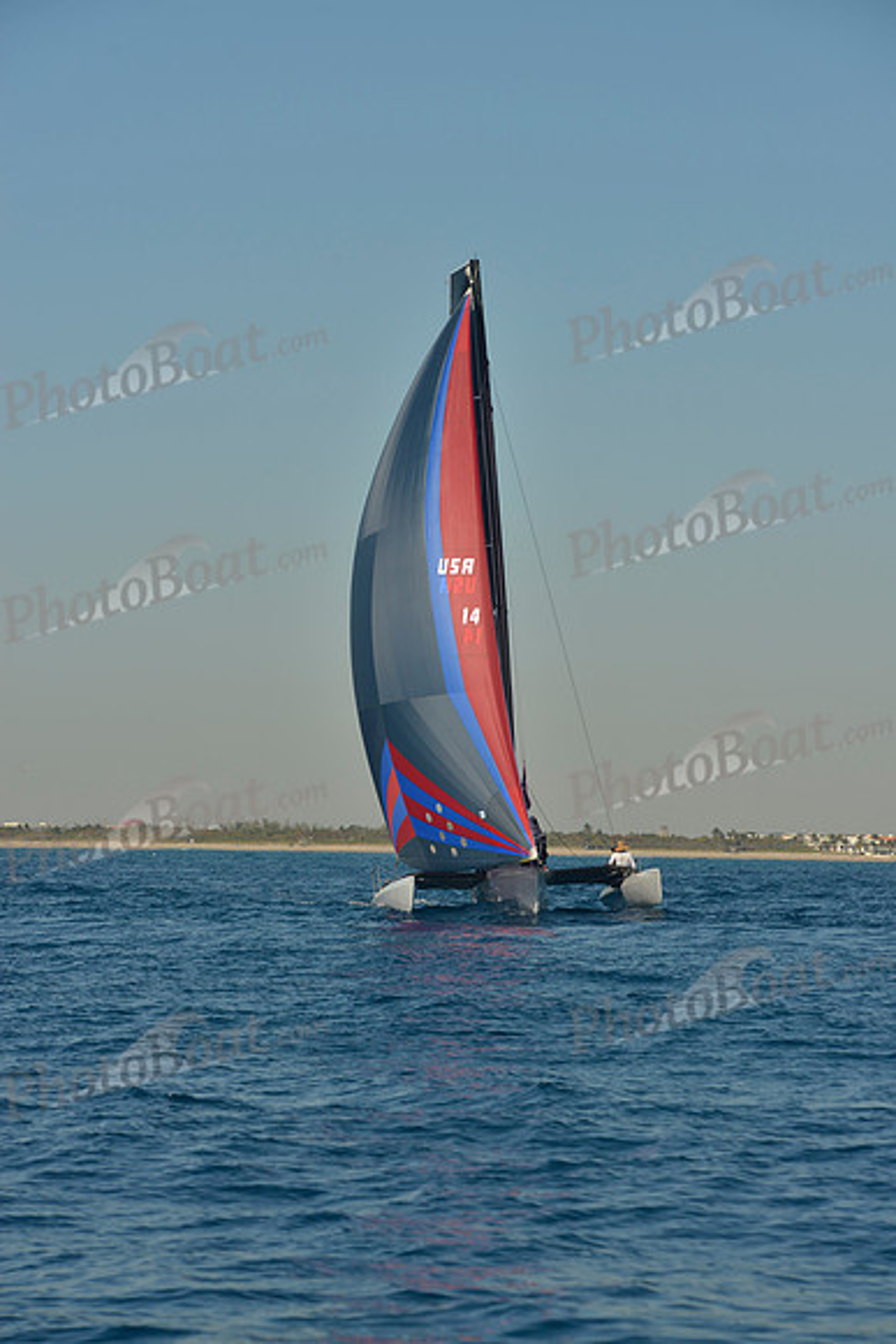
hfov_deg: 11.8
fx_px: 4328
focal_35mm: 116
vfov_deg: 17.6
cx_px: 448
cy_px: 672
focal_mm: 116
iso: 200
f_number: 8
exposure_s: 1/640
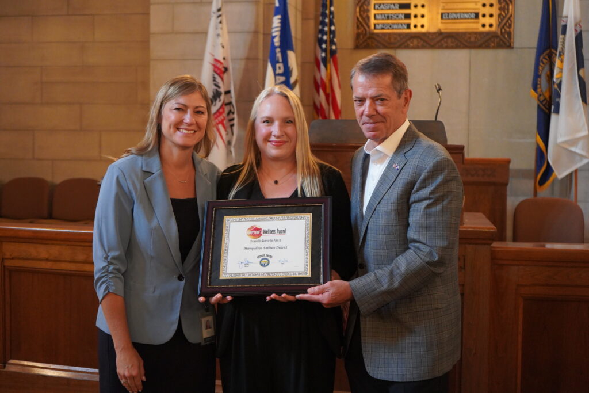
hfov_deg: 37.5
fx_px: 867
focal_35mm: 53
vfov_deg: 25.5
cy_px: 196
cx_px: 294
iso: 10000
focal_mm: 53
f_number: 5
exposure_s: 1/160
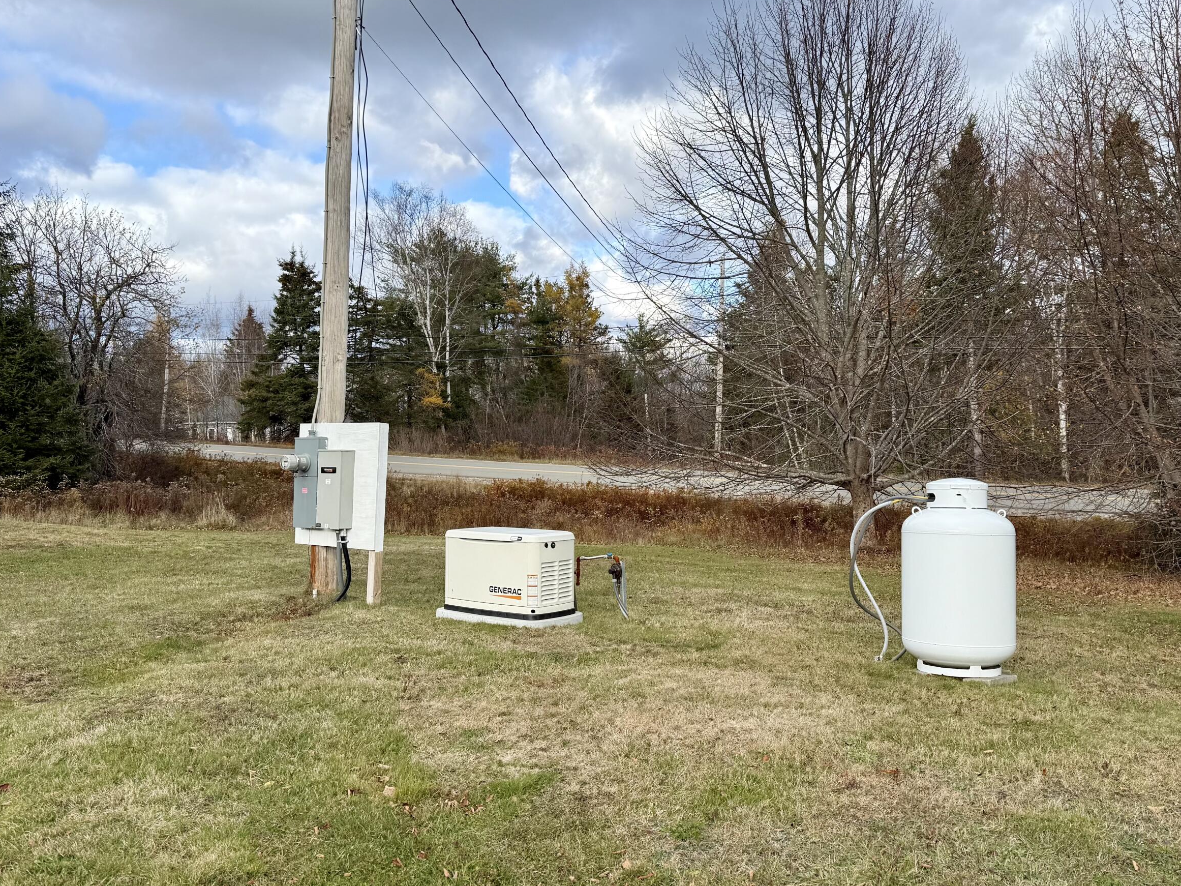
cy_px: 435
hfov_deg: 58.3
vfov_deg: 45.4
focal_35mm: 31
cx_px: 643
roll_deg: +1.7
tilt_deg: -1.4
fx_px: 1058
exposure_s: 1/1812
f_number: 1.78
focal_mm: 6.76
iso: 80
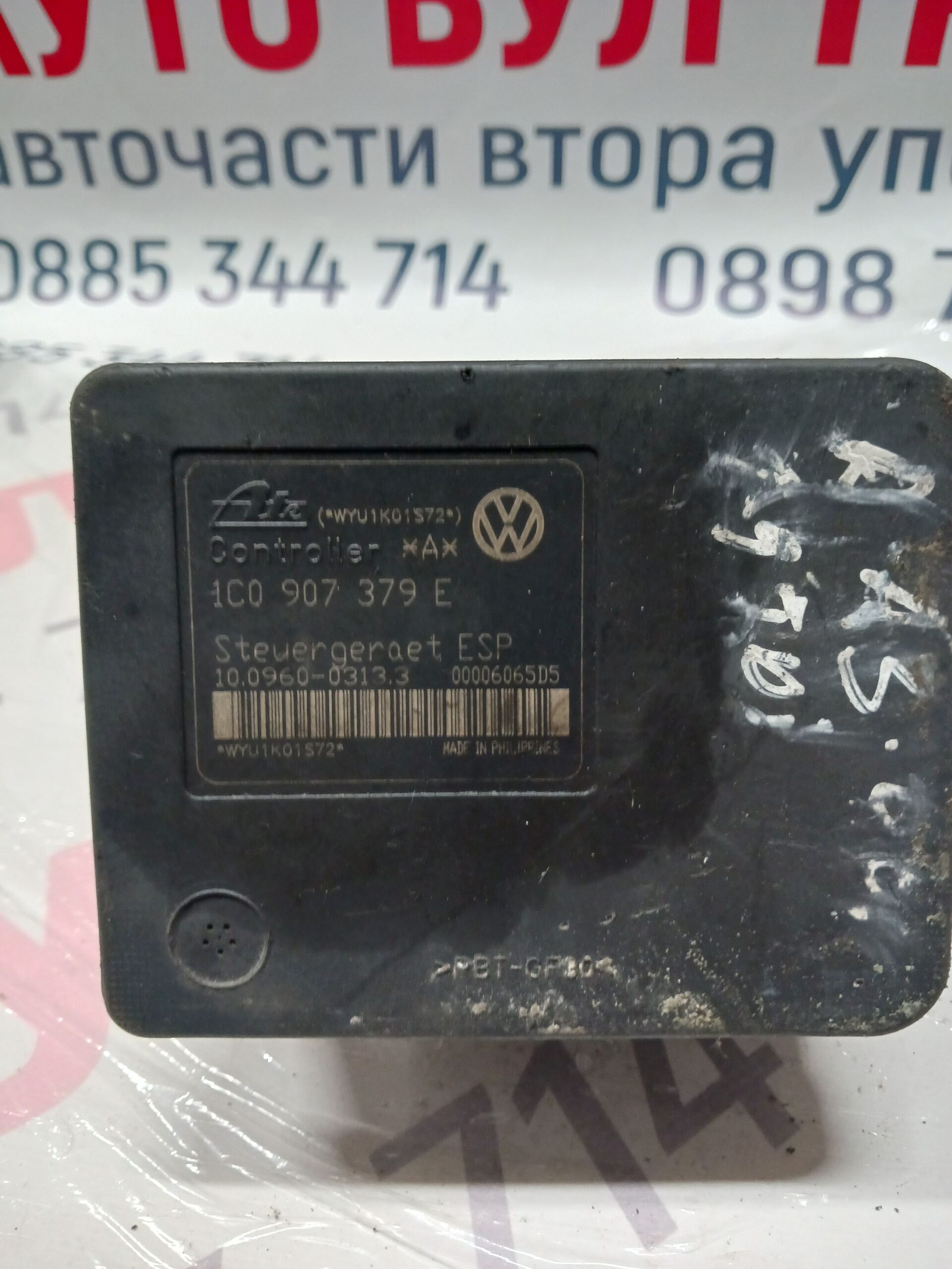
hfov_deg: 51.4
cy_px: 634
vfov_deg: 65.3
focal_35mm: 27
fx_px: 990
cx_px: 476
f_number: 1.8
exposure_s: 1/25
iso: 500
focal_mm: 4
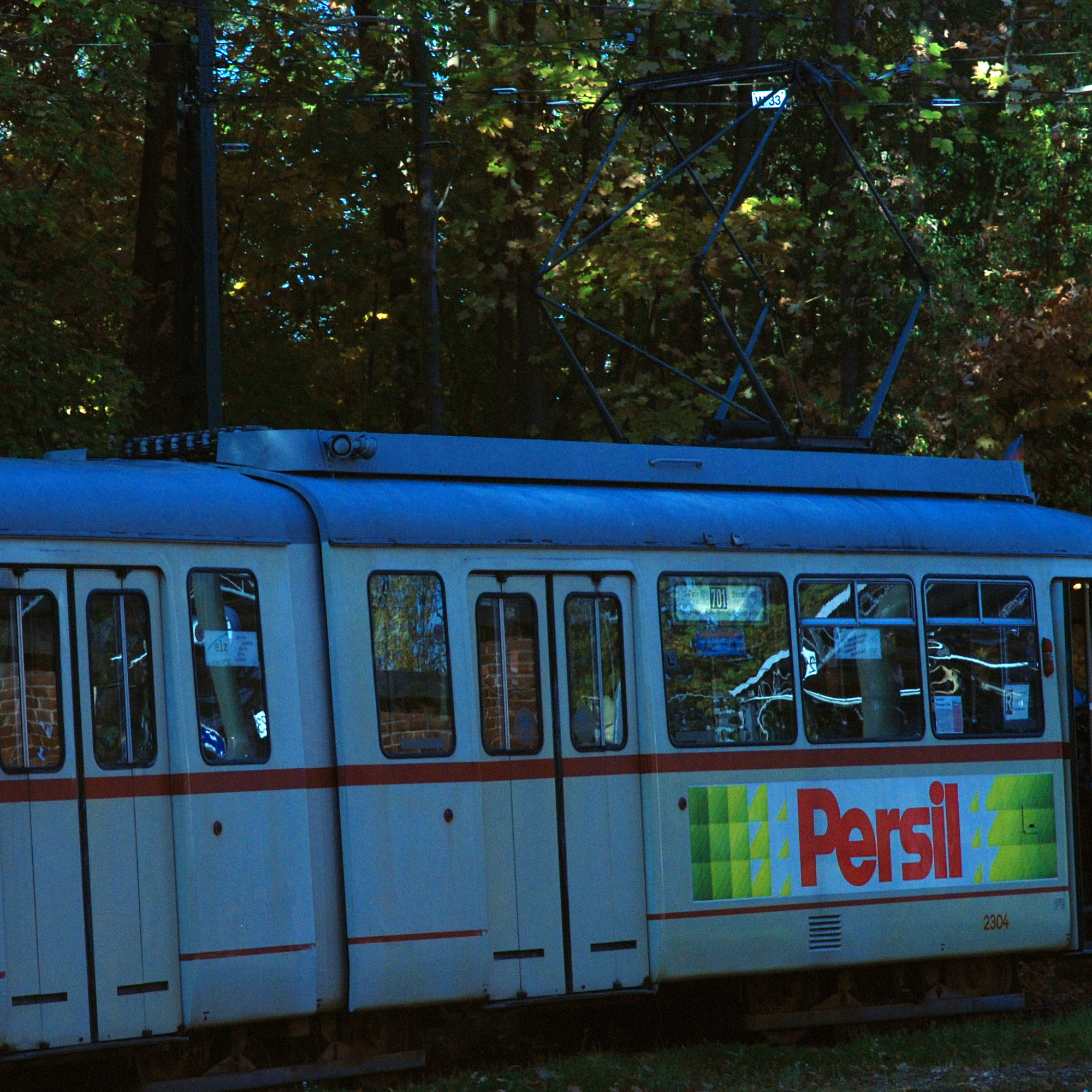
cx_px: 387
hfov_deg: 10.1
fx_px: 6174
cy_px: 568
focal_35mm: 173
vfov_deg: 10.1
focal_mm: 70
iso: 250
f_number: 13
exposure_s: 1/250
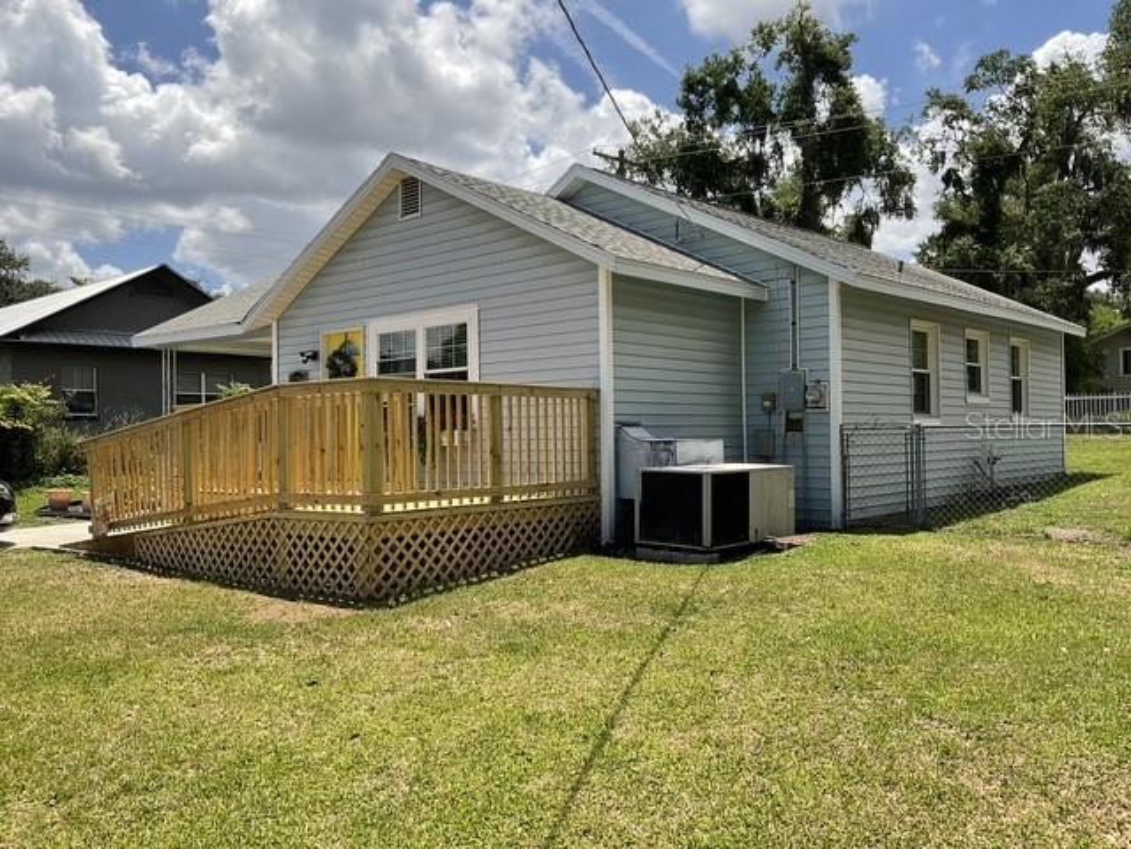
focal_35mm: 29
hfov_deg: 61.7
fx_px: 948
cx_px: 566
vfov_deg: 48.2
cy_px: 424
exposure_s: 1/2058
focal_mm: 3
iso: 16
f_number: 1.8
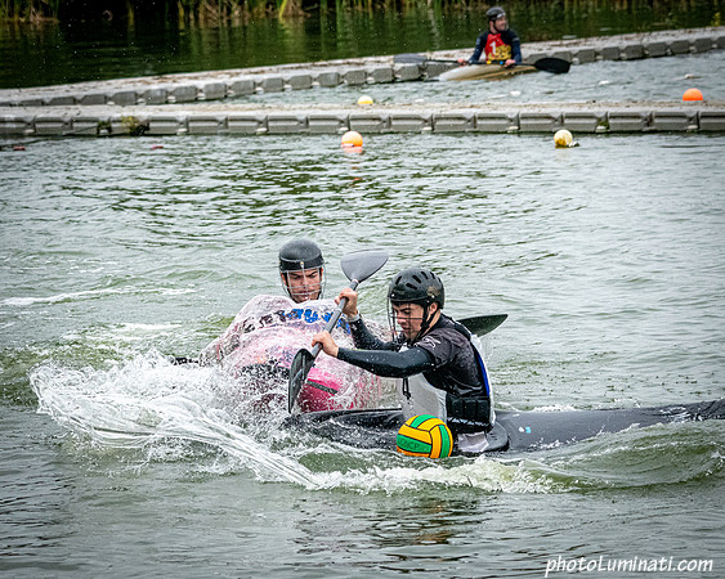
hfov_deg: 8.0
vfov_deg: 6.4
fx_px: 5204
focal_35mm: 243
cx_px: 338
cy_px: 375
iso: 3200
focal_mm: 165
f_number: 9
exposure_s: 1/2500
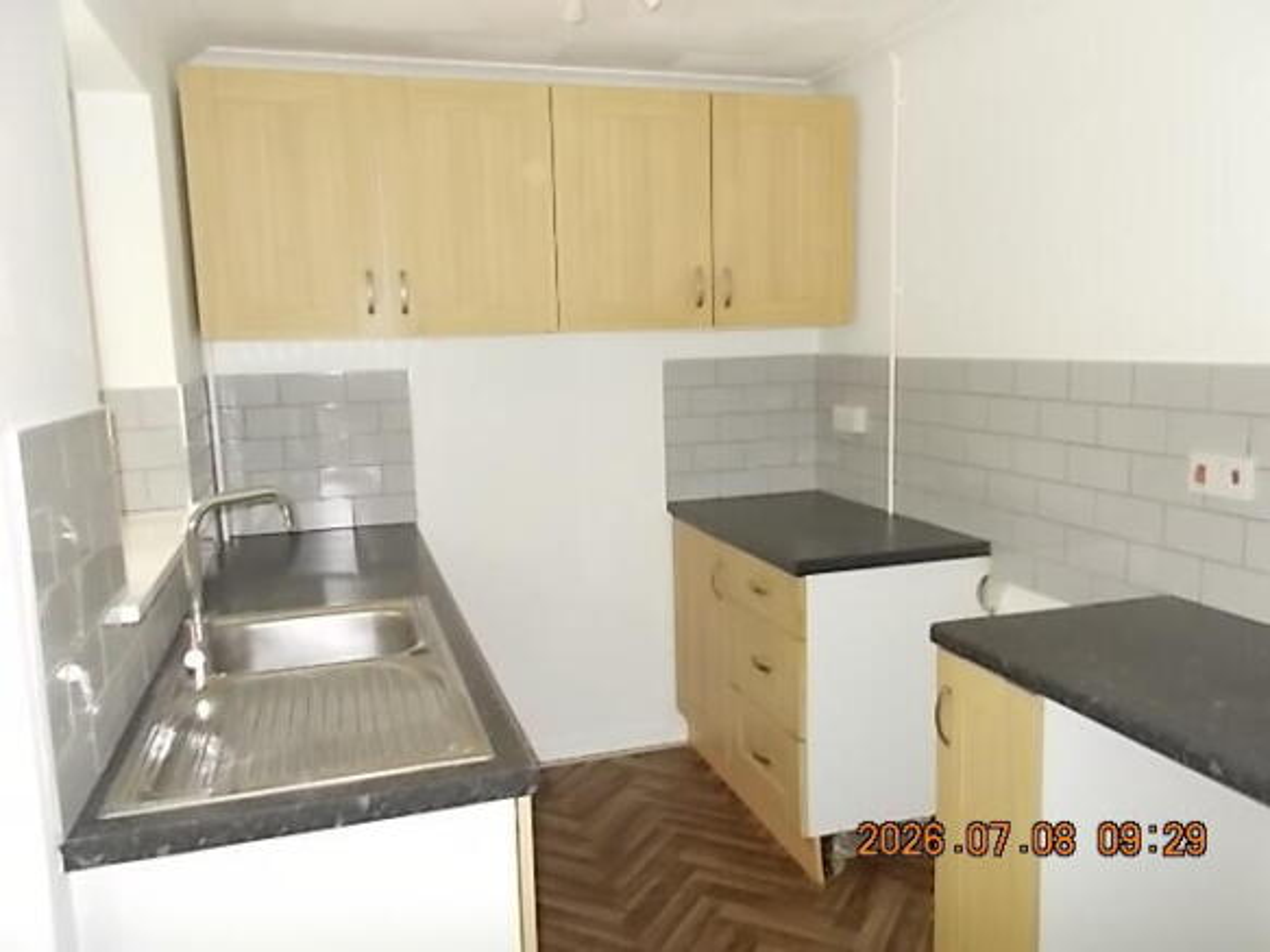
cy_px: 476
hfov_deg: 67.3
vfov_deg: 53.0
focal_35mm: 26
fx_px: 954
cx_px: 635
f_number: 3.2
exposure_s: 1/25
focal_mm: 4.6
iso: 280
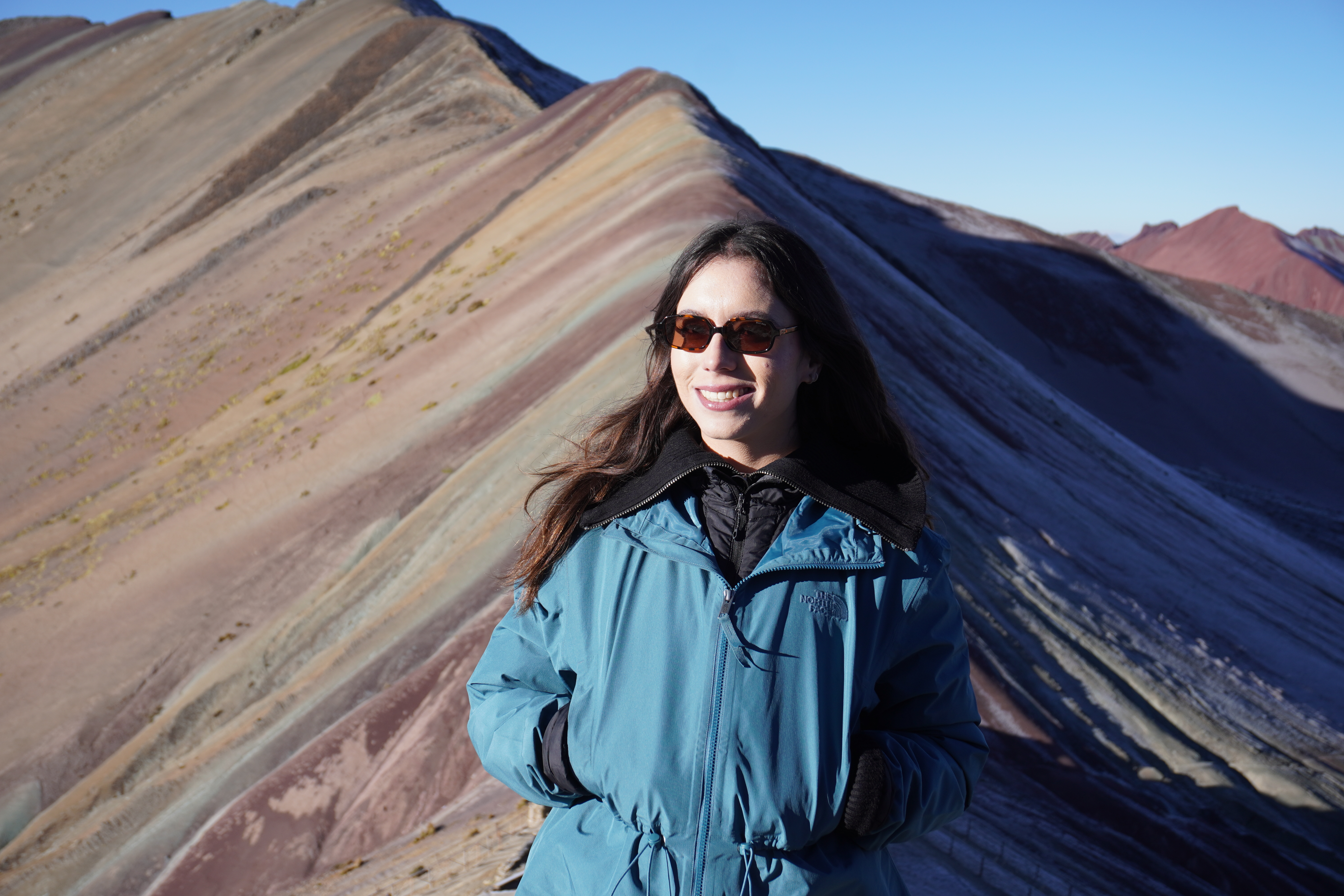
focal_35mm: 44
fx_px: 1624
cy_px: 448
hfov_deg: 45.0
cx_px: 672
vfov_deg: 30.8
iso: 100
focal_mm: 29
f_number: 5.6
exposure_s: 1/400
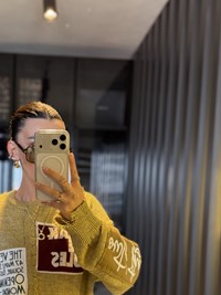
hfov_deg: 30.0
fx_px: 409
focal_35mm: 48
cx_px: 75
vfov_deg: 38.8
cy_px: 215
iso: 200
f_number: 1.78
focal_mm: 6.76
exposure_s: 1/120
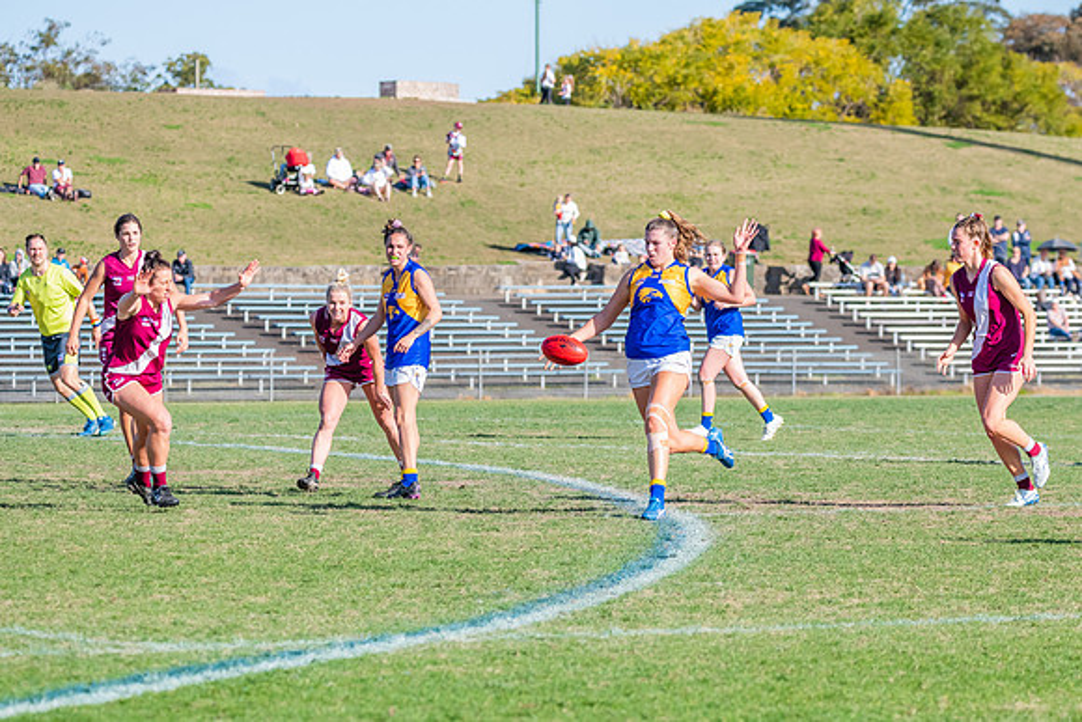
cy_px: 429
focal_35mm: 221
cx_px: 664
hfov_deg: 9.3
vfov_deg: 6.2
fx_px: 6637
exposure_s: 1/1600
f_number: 8
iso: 800
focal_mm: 180
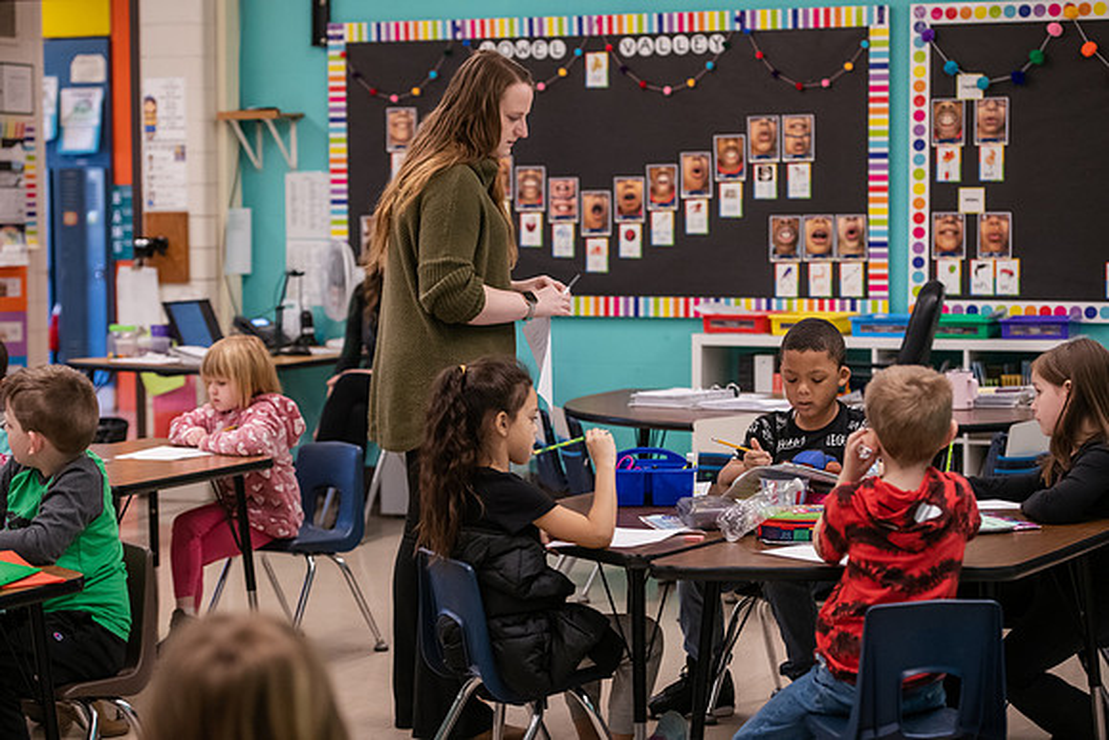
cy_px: 370
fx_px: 2650
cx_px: 554
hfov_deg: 23.6
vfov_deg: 15.9
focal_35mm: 86
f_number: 3.5
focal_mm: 86
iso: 2500
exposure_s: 1/200
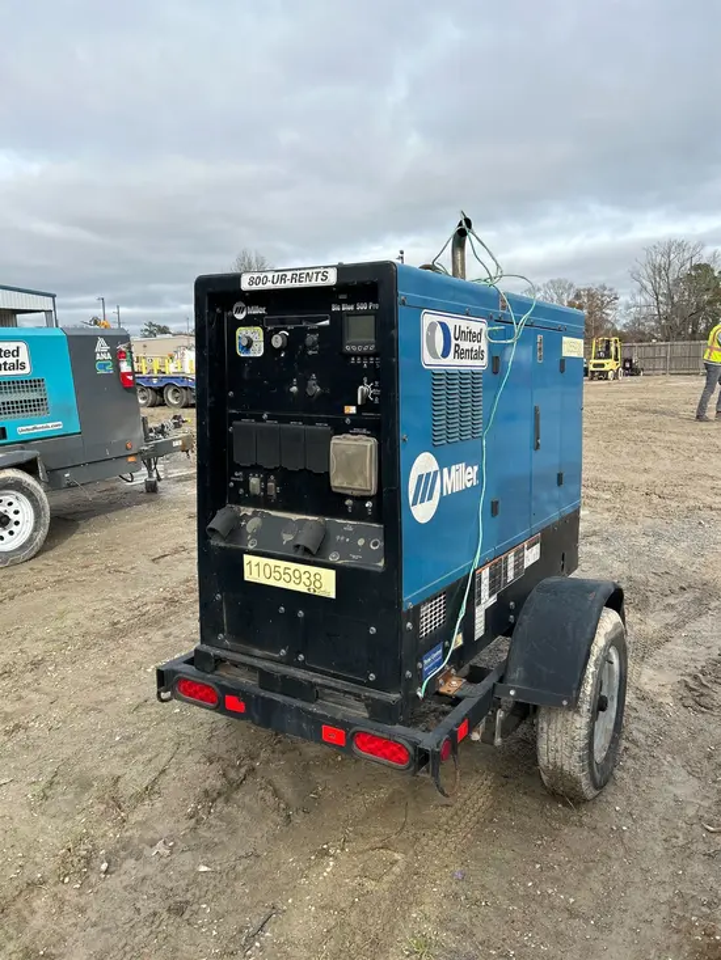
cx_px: 360
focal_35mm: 26
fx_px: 722
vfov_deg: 67.3
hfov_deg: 53.1
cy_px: 480
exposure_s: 1/2915
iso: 50
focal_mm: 5.7
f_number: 1.5
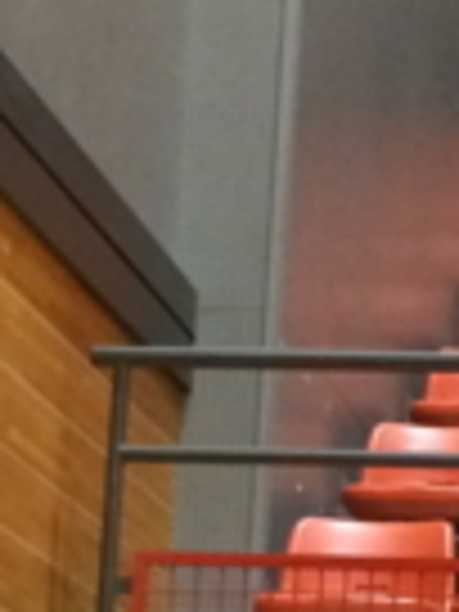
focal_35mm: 177
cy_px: 652
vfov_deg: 11.0
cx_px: 567
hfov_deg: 8.3
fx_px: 3129
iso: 320
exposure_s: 1/15
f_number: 2.2
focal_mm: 4.12
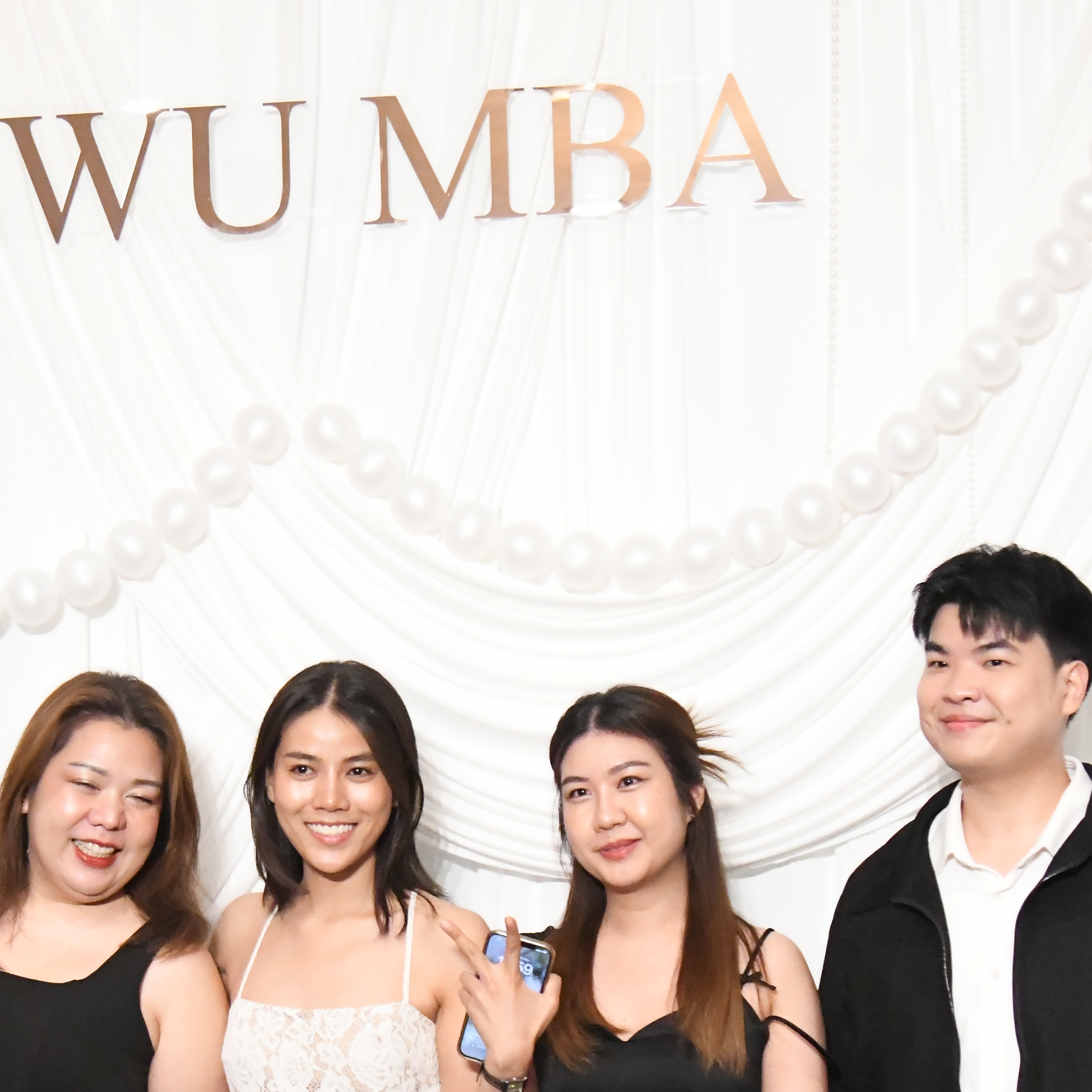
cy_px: 862
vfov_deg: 19.5
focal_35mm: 88
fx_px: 3141
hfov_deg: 19.6
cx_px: 298
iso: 12800
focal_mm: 38
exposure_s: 1/400
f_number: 4
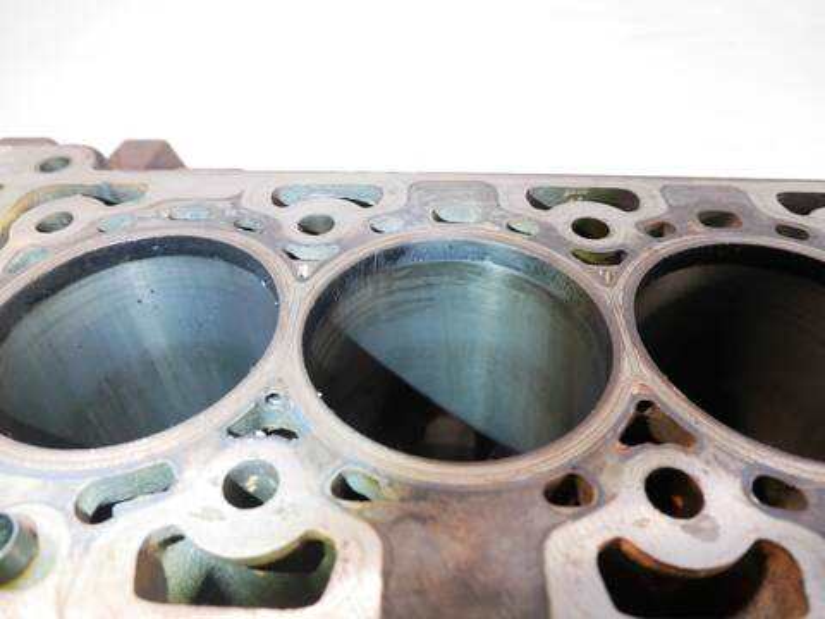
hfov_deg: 71.6
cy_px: 310
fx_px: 572
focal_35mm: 24
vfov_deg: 56.8
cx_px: 412
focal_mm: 12
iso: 1600
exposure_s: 1/60
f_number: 3.5
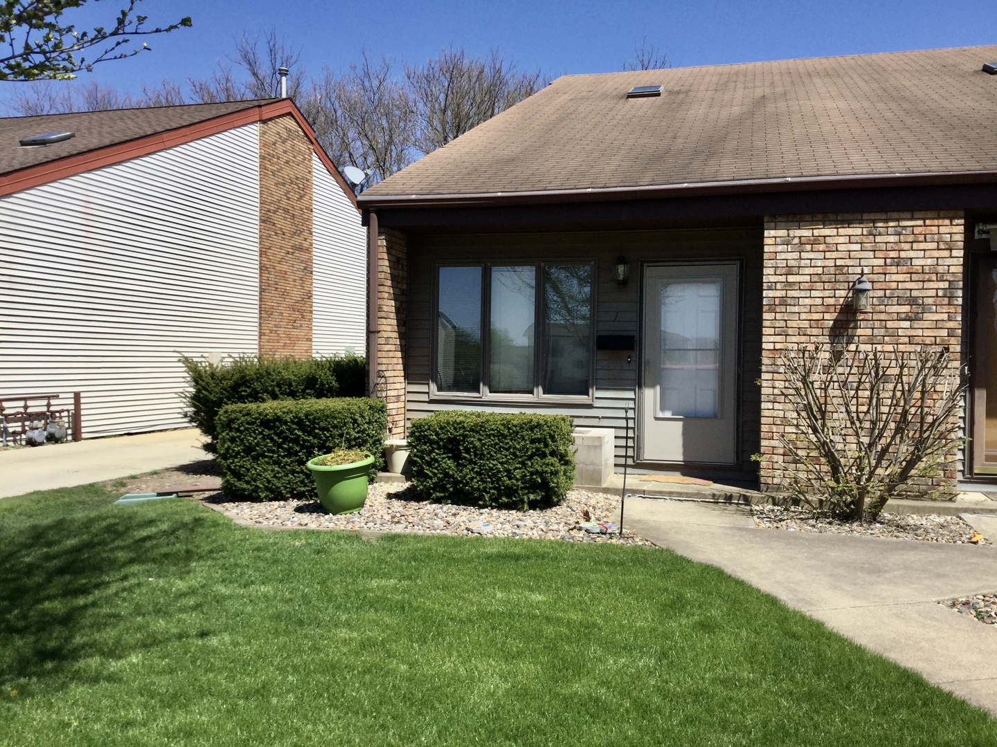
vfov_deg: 45.4
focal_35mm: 31
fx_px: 893
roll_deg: -1.6
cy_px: 374
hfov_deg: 58.4
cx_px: 498
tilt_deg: -2.1
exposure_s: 1/1664
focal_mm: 3.3
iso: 25
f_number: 2.4
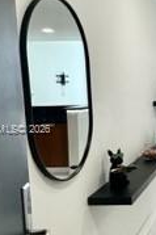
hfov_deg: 21.6
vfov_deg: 38.2
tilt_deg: -8.2
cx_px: 235
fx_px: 339
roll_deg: -0.4
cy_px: 130
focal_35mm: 52
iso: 80
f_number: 2.2
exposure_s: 1/120
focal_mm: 2.22
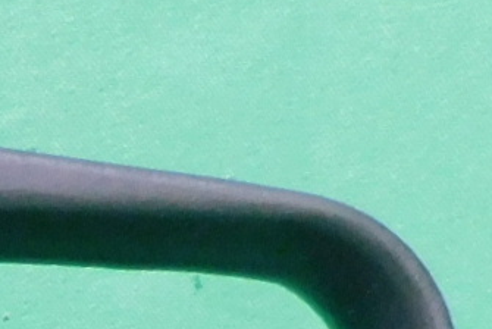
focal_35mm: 162
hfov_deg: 10.5
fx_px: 2216
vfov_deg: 7.1
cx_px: -764
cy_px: 1160
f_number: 3
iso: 400
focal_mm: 4
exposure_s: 1/30
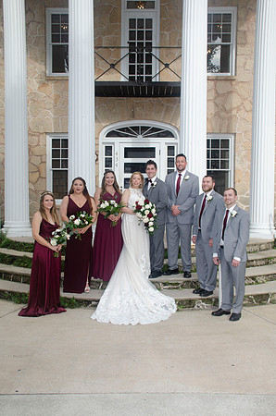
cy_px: 208
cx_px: 138
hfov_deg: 39.8
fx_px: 381
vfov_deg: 57.3
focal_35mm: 33
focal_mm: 22
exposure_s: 1/250
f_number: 8
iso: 100
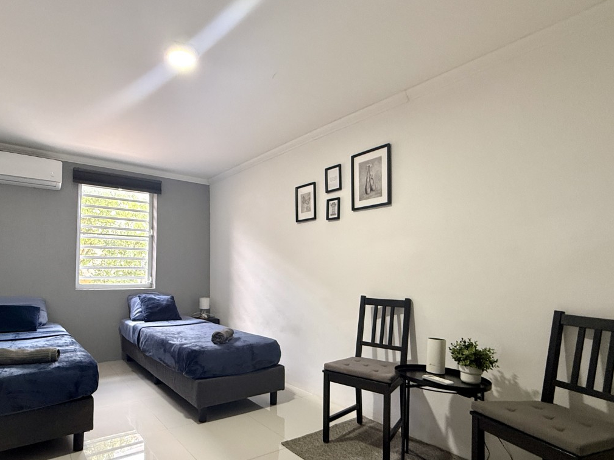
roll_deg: -2.1
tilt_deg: +1.0
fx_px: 355
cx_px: 240
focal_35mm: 20
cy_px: 267
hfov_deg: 80.6
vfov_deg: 65.6
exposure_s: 1/50
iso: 200
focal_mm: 2.22
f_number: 2.2
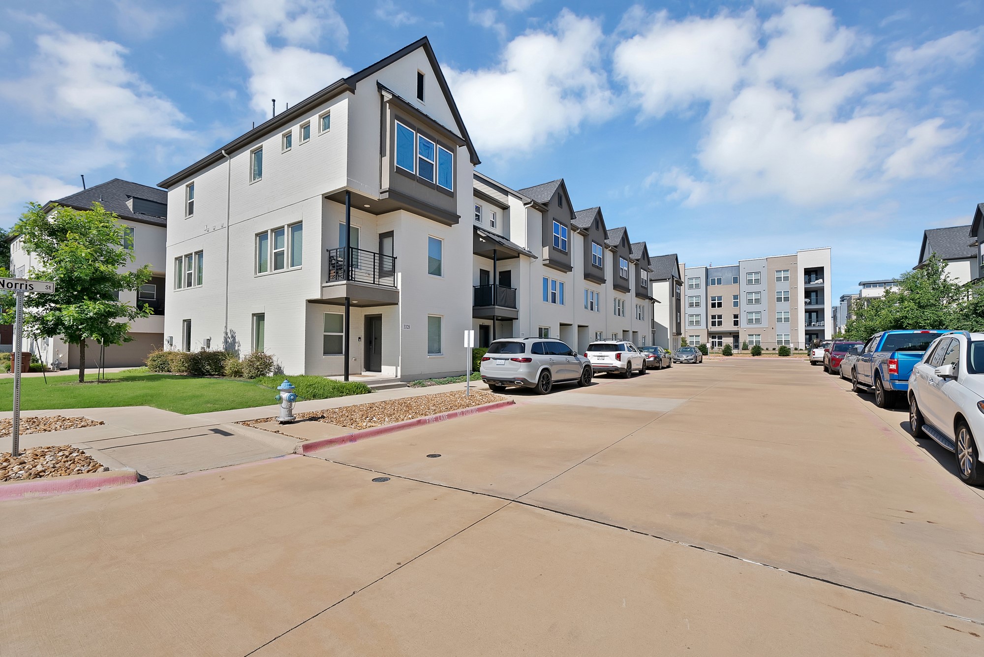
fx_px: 410
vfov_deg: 77.4
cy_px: 328
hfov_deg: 100.4
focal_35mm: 15
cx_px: 492
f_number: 9
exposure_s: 1/400
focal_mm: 15
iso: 640
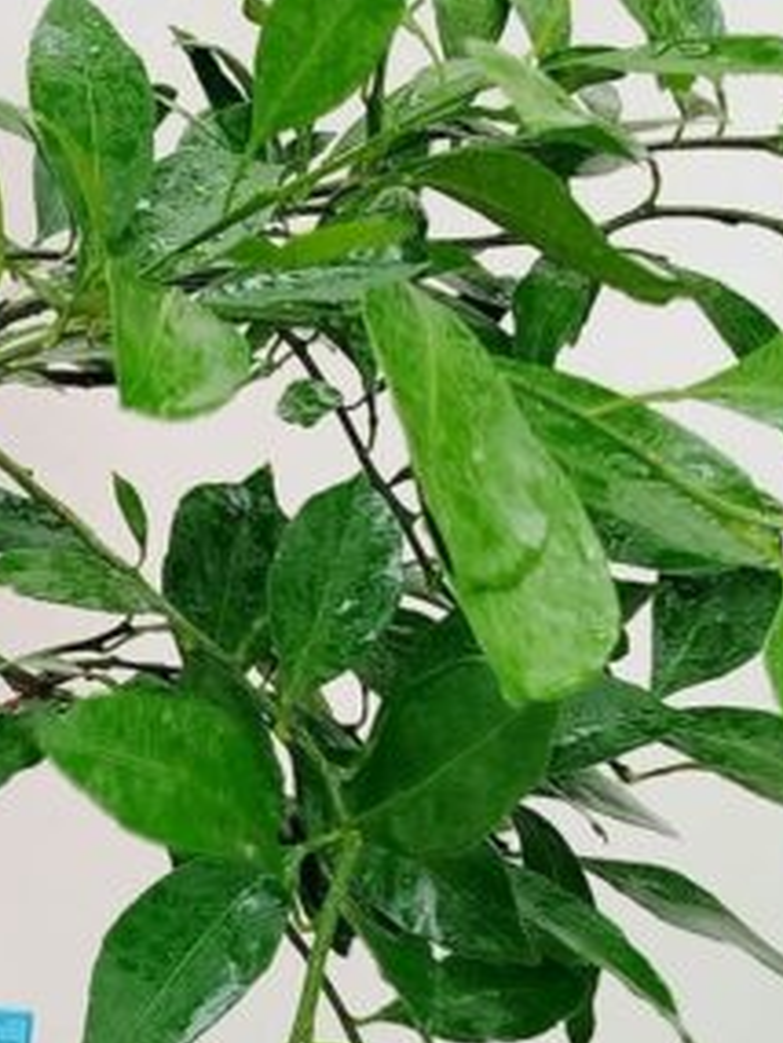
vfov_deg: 19.2
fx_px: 3044
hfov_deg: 14.3
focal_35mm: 101
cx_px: -91
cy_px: 201
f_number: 1.7
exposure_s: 1/100
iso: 100
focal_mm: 5.31
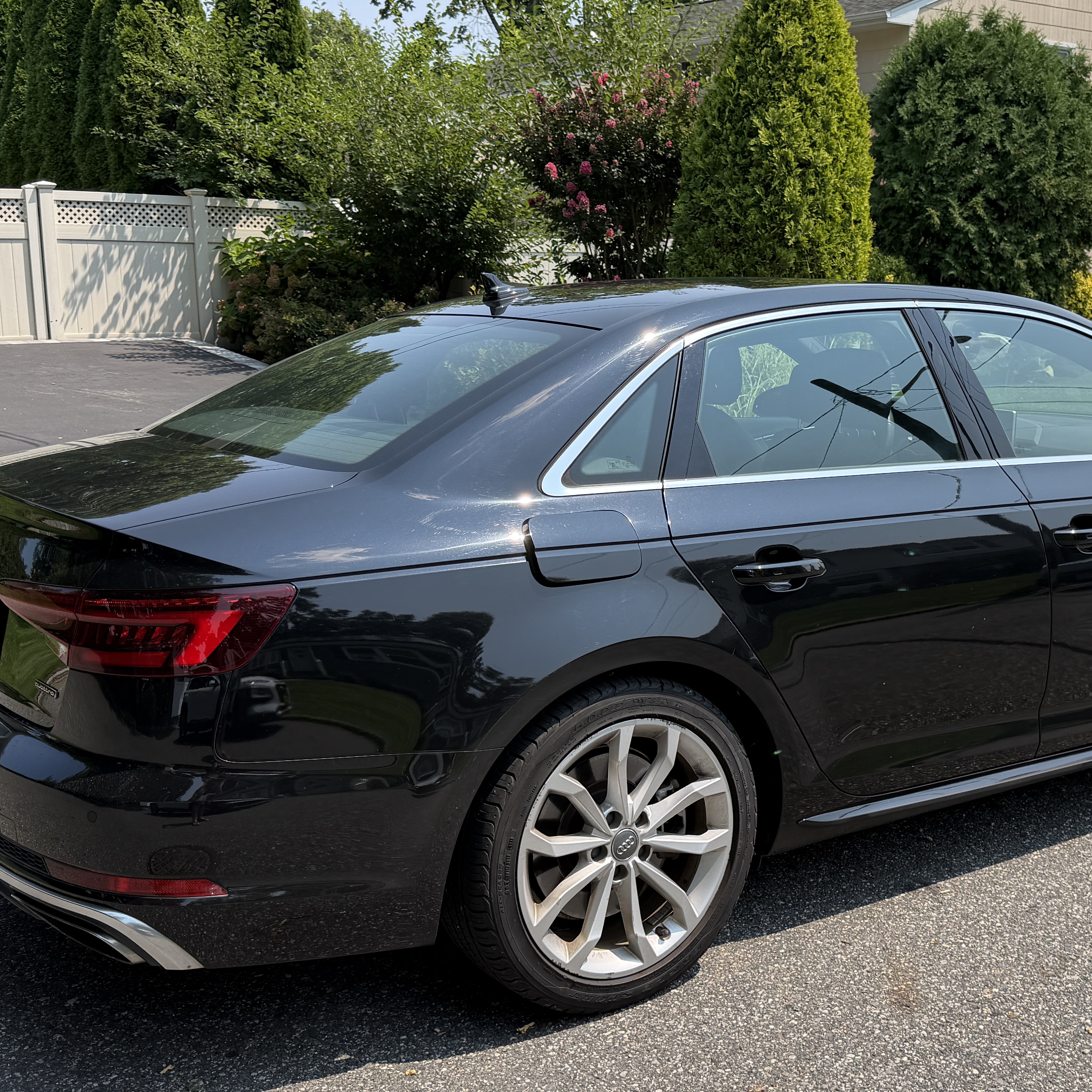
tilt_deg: -11.6
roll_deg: -0.3
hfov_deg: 41.4
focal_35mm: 40
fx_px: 1428
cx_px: 709
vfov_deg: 41.9
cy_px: 540
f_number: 1.78
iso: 80
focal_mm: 6.76
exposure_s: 1/2611
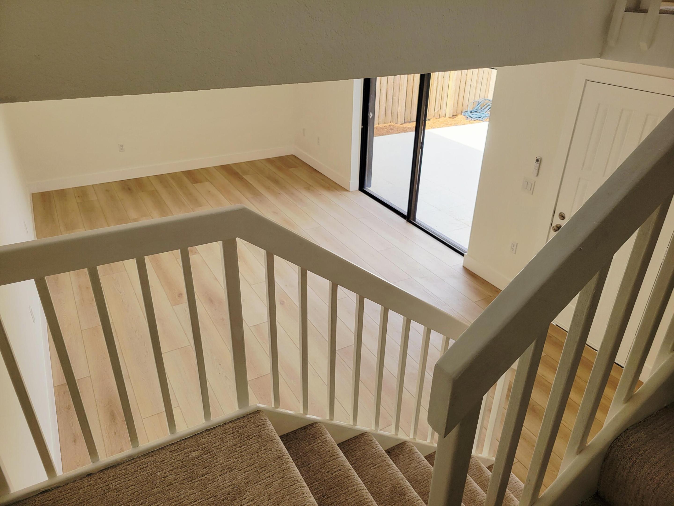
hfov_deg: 67.3
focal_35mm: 26
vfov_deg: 53.1
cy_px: 253
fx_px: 506
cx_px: 337
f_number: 1.8
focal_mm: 5.4
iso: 40
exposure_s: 1/167
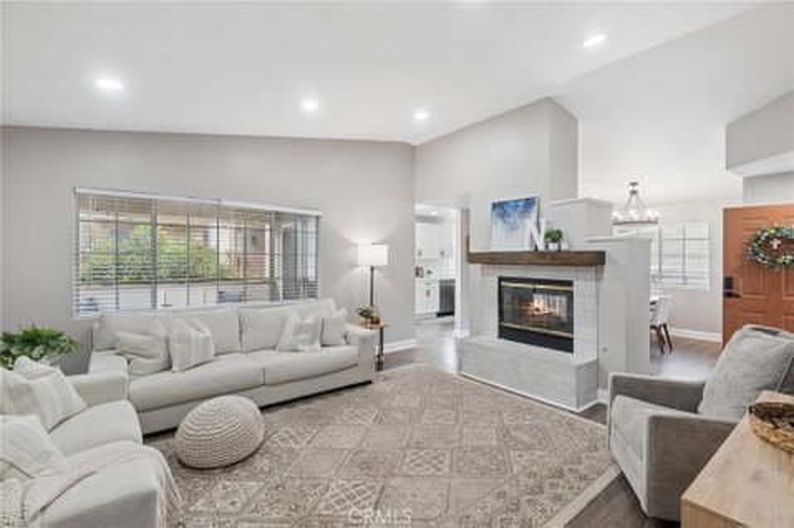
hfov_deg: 96.8
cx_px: 397
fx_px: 353
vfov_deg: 73.7
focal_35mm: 16
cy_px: 264
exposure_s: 1/3.33
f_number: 9
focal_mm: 16
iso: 100
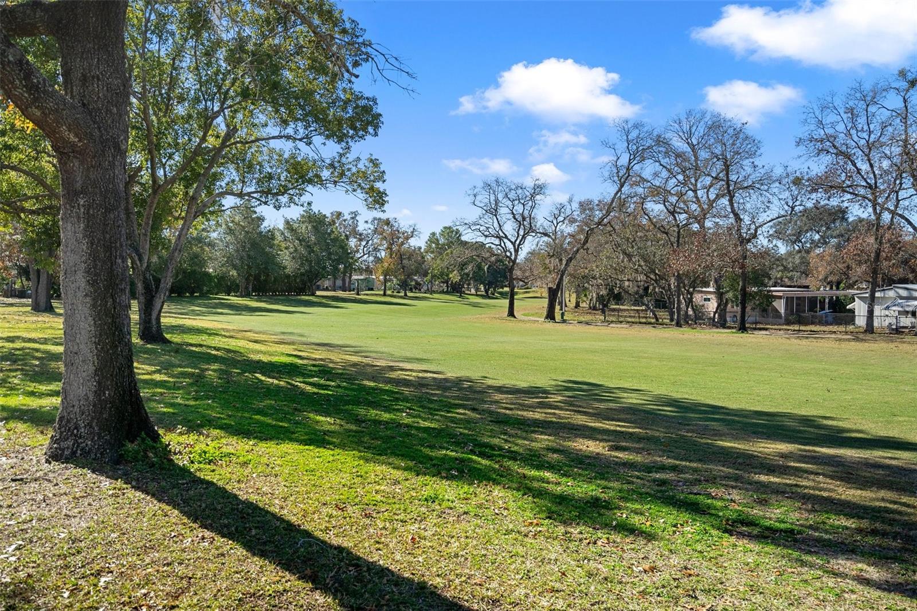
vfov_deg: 44.9
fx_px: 738
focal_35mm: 29
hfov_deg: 63.7
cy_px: 306
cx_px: 458
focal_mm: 29
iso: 640
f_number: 8
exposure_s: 1/640
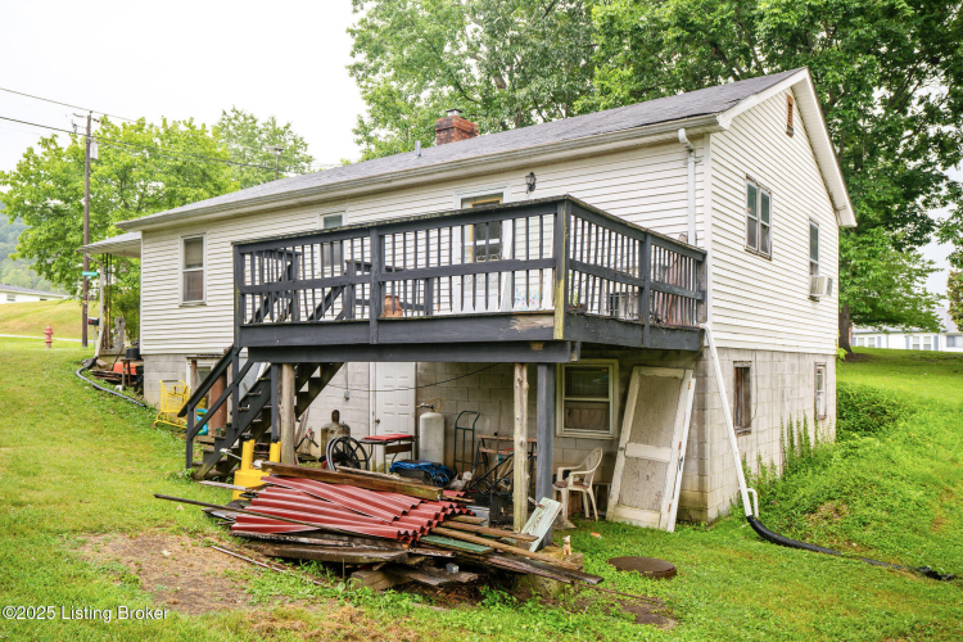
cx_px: 482
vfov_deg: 45.0
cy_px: 321
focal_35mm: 29
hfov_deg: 63.7
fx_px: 776
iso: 125
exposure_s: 1/40
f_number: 4
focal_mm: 29
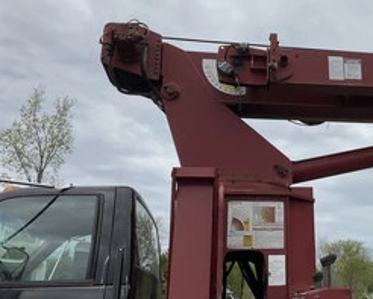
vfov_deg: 32.8
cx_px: 296
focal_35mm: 46
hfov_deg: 38.9
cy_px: 143
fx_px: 508
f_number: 1.8
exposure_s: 1/2058
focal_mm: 3
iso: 25
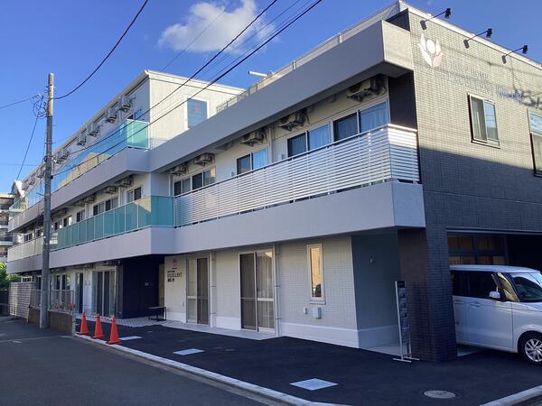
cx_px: 271
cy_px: 203
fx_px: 485
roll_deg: +1.5
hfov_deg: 58.4
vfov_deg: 45.4
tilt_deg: +7.3
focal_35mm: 31
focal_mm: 3.3
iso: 25
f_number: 2.4
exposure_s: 1/494
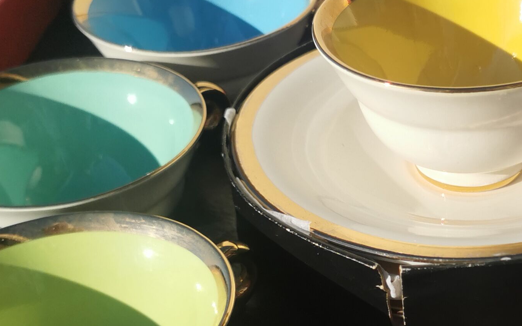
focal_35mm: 77
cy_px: 320
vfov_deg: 16.6
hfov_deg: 25.6
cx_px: 509
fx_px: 1095
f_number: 1.6
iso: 50
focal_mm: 5.56
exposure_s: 1/5263
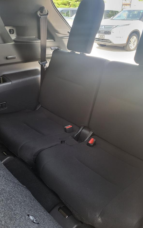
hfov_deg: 44.5
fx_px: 175
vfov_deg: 66.5
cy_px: 114
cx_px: 79
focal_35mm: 28
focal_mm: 5.4
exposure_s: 1/100
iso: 160
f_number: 1.8
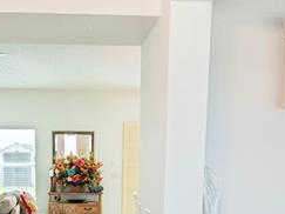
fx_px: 486
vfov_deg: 22.7
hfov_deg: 32.5
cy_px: 262
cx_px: 103
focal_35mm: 59
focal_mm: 7
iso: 400
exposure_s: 1/60
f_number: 4
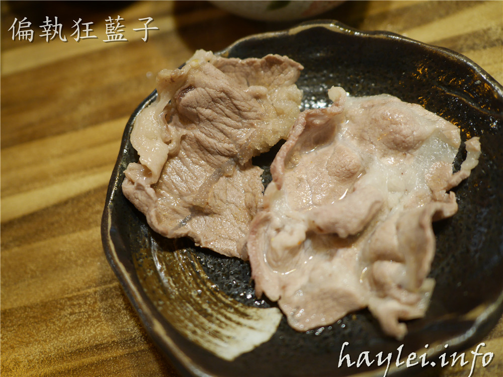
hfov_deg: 60.0
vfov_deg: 46.8
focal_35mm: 30
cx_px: 252
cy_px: 188
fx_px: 436
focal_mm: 15
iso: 500
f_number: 1.7
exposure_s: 1/60
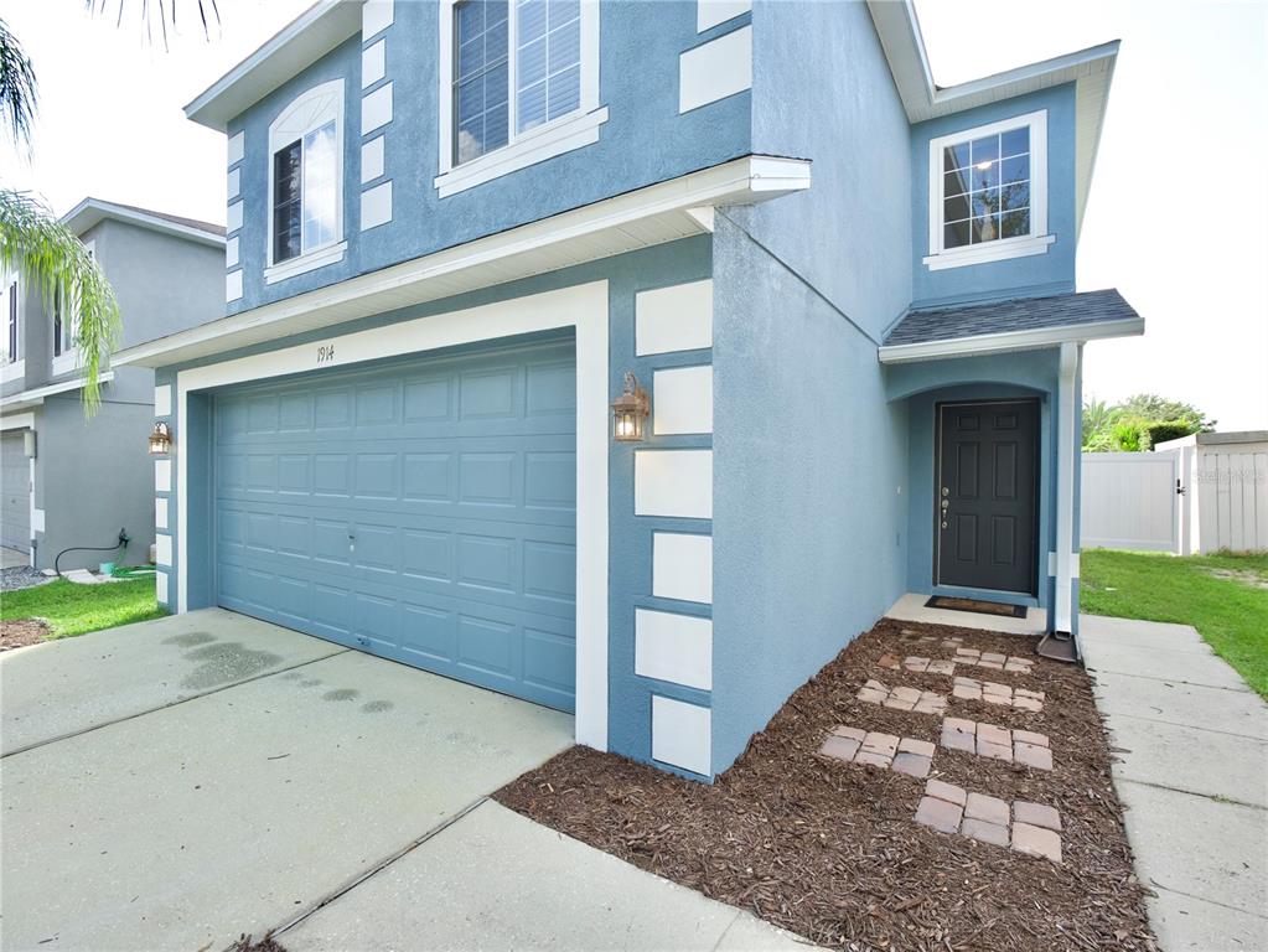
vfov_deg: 78.1
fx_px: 586
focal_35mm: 16
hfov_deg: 94.5
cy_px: 476
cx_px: 634
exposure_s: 1/320
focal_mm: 8
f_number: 4
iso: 200
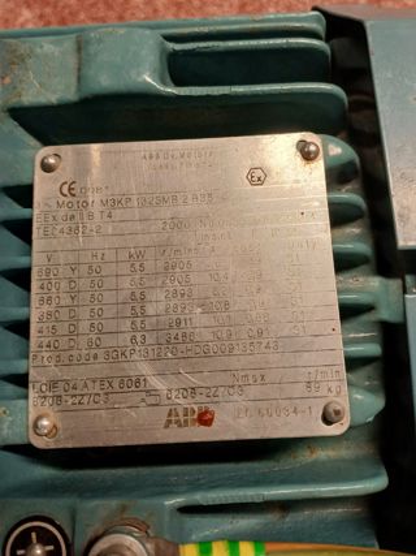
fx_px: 401
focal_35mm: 25
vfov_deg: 69.4
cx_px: 208
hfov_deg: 54.9
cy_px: 278
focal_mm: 4.65
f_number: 1.8
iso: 160
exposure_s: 1/50
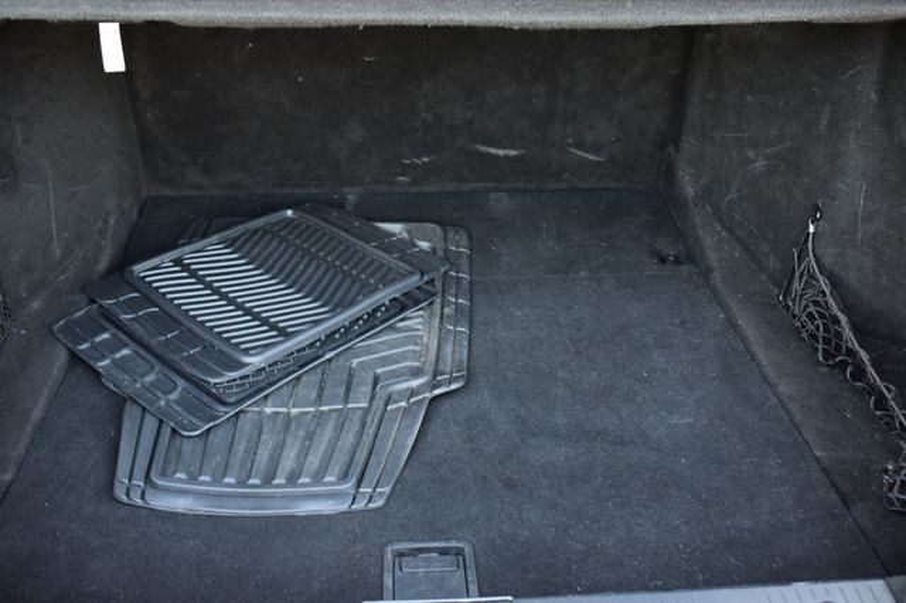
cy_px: 302
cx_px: 453
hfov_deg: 53.2
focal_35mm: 36
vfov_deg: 36.8
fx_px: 905
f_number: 6.3
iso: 640
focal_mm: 24
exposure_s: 1/15
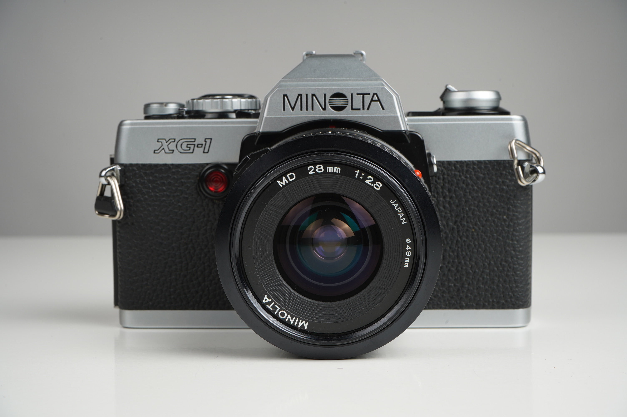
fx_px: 1009
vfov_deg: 23.3
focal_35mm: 58
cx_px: 314
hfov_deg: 34.5
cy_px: 208
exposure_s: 1/160
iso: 160
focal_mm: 58
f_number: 18
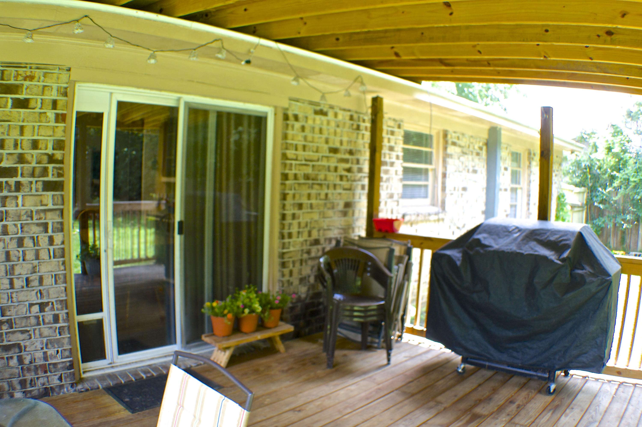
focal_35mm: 39
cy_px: 214
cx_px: 321
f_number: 5
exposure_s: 1/100
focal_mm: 26
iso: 400
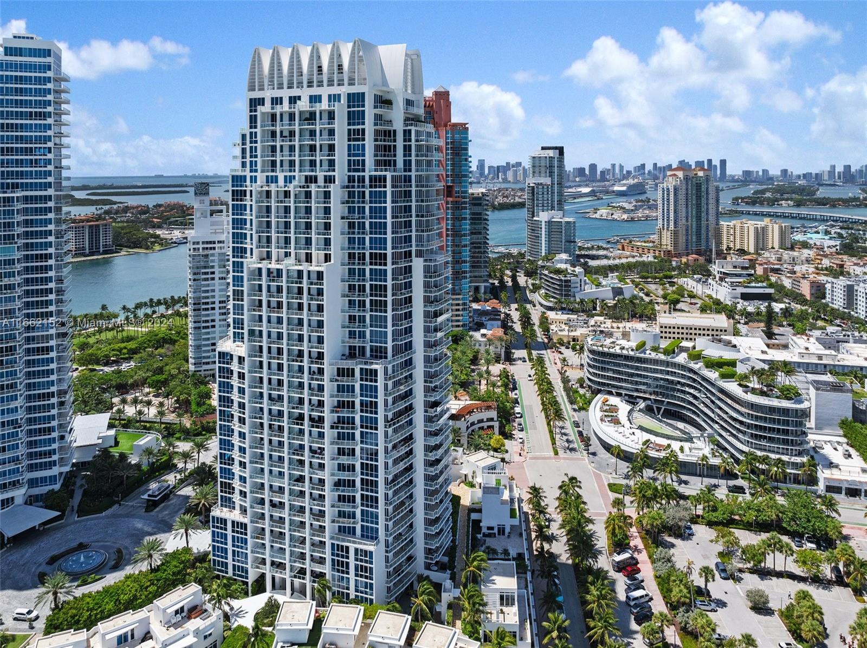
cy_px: 324
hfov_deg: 71.6
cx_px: 434
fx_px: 601
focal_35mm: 24
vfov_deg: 56.7
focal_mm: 12.29
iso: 100
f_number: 2.8
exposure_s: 1/1000
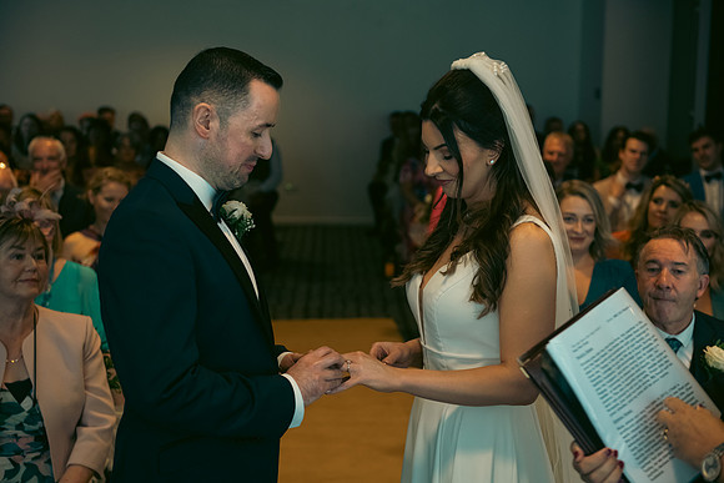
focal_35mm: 56
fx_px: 1126
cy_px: 242
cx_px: 362
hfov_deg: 35.6
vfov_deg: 24.2
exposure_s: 1/160
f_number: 3.5
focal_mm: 56
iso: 1000
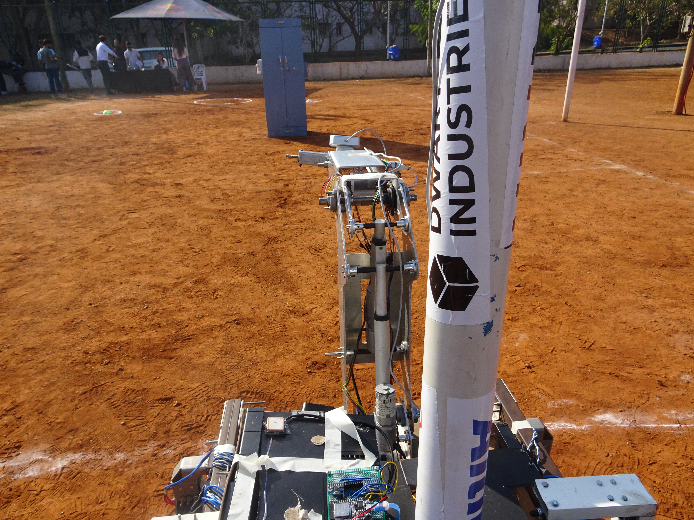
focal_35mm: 24
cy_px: 260
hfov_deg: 71.6
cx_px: 347
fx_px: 481
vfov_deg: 56.8
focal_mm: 4.1
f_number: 3.5
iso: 80
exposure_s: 1/640
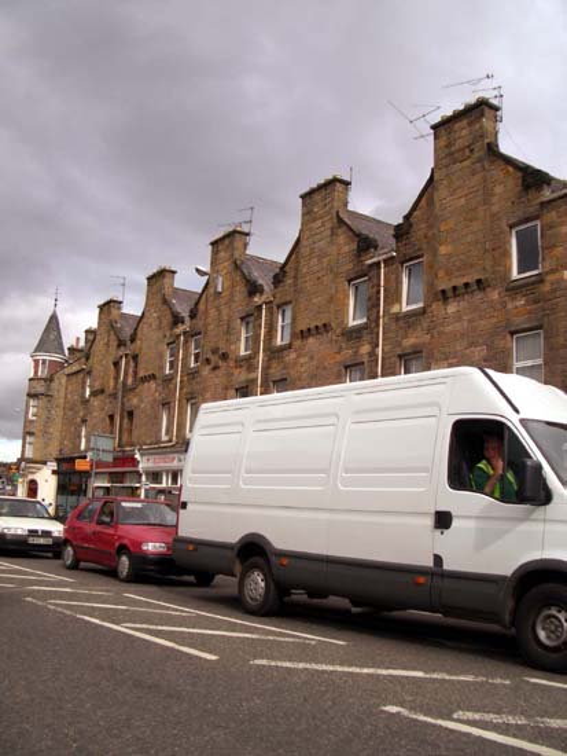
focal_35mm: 35
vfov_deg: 52.6
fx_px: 764
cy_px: 378
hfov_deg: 40.7
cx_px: 284
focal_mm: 5.8
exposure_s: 1/400
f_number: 4.3
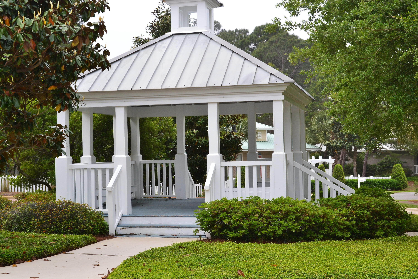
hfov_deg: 35.1
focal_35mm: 57
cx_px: 209
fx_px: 662
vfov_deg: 23.8
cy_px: 140
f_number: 10
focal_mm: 38
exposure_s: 1/250
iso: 400
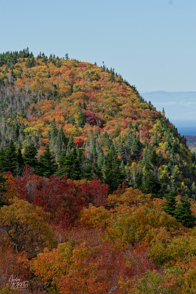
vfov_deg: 9.1
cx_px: 98
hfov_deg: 6.1
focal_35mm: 225
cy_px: 147
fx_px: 1838
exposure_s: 1/1000
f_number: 8
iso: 560
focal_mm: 150
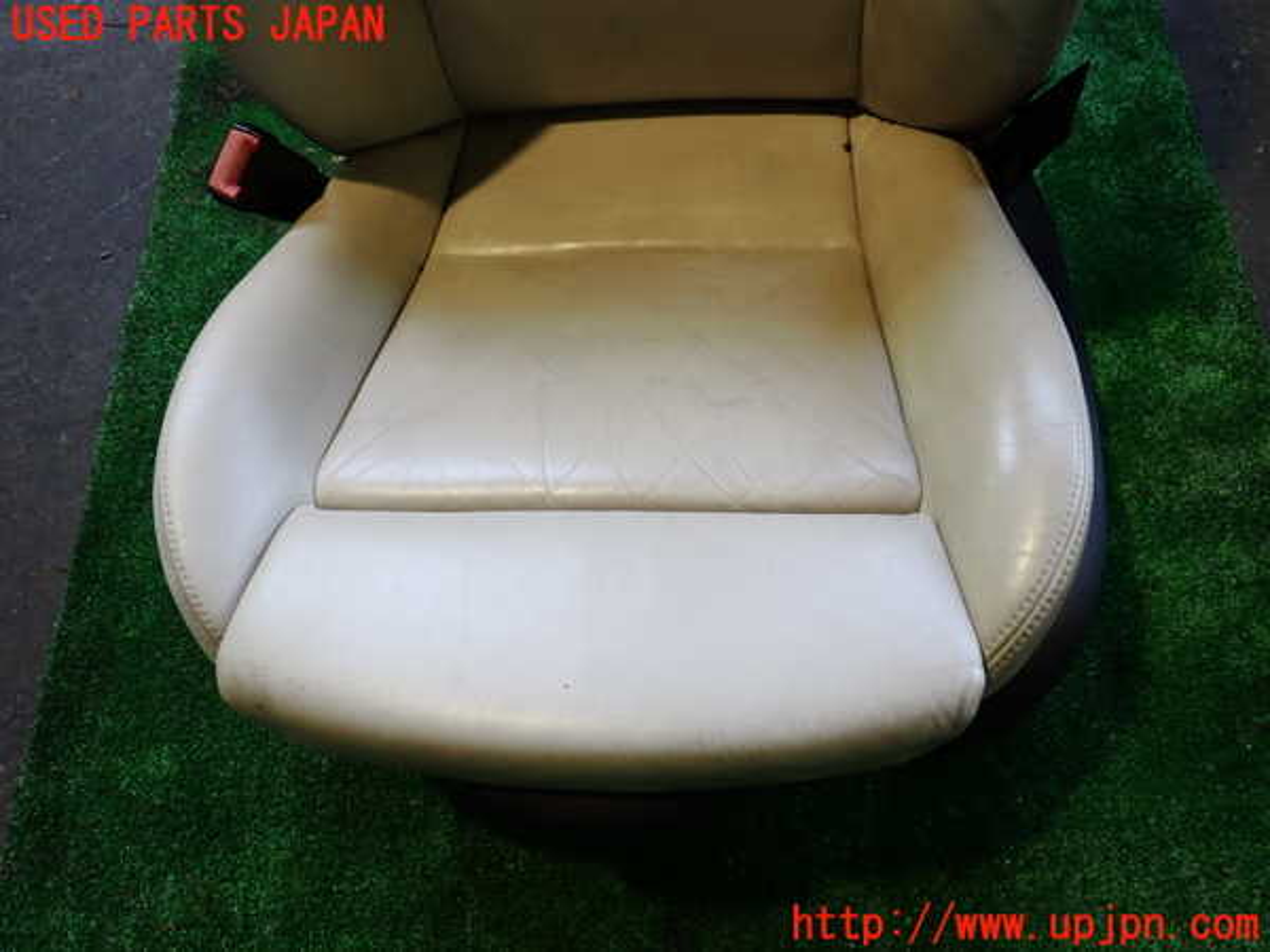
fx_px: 1101
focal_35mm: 30
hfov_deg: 60.0
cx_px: 635
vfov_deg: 46.8
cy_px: 476
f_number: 2.3
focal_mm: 5.4
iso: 200
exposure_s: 1/60
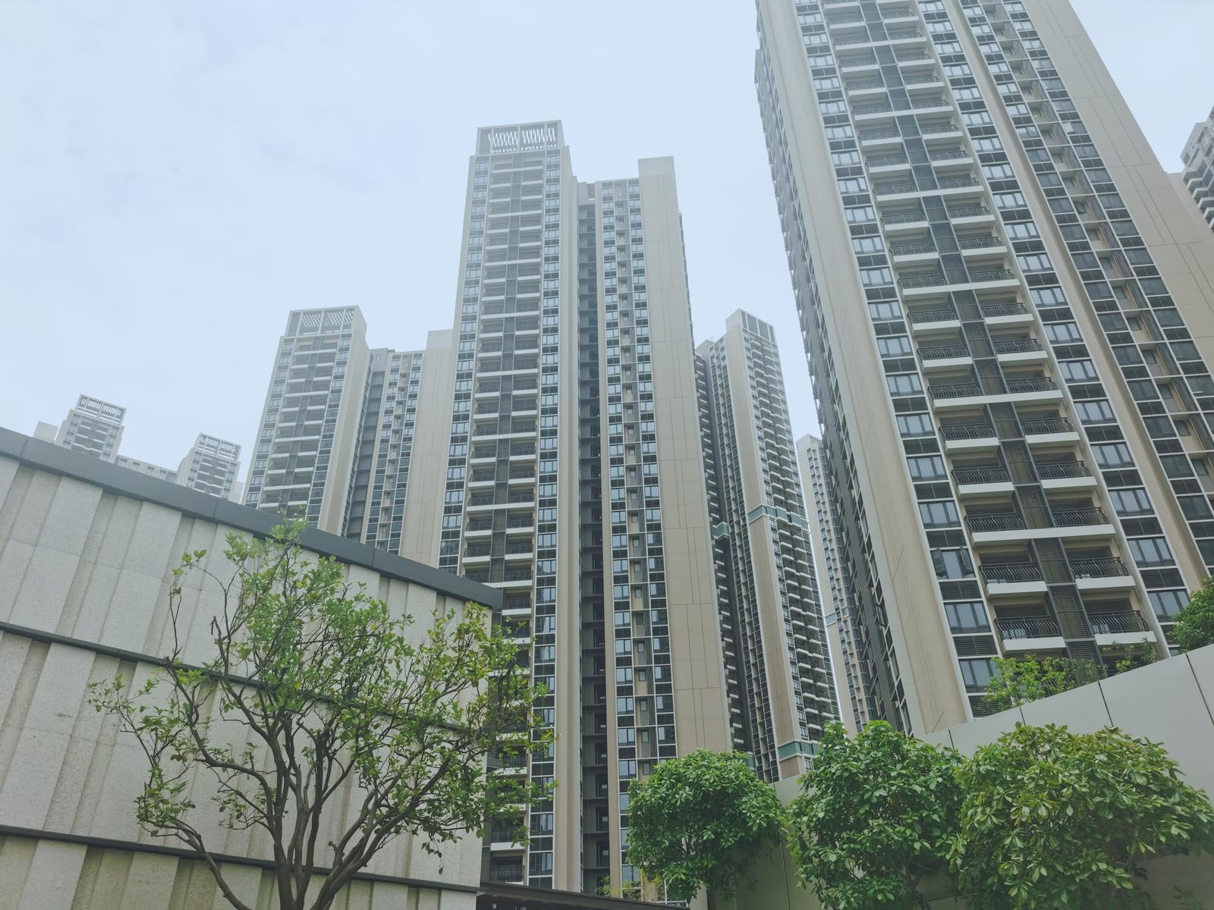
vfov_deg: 51.4
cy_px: 455
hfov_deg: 65.3
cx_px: 607
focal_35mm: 27
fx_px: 947
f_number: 1.6
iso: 50
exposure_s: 1/8065
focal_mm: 5.56
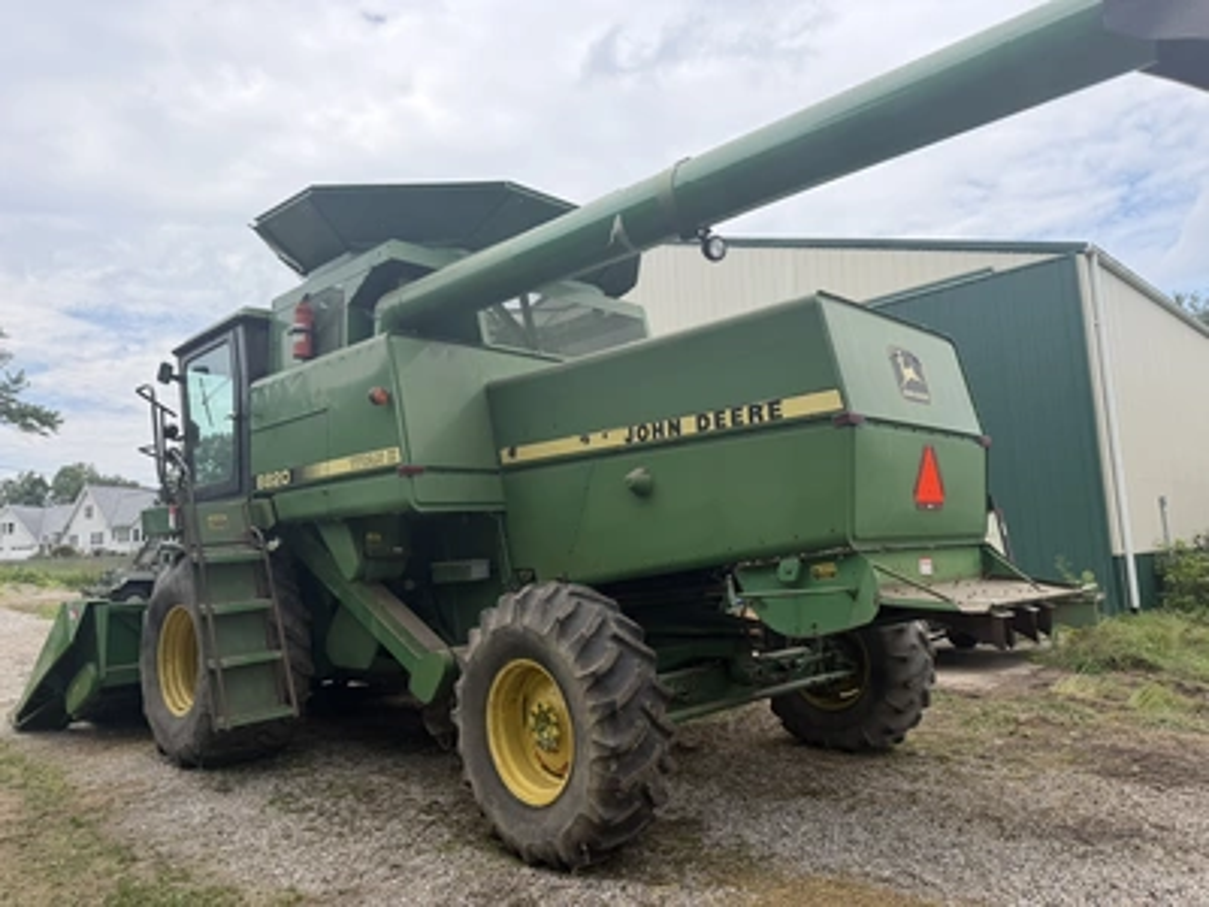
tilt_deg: +10.9
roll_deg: +3.1
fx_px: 838
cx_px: 604
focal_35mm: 24
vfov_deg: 56.8
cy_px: 454
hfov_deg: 71.6
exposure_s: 1/2907
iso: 80
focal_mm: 6.76
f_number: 1.78
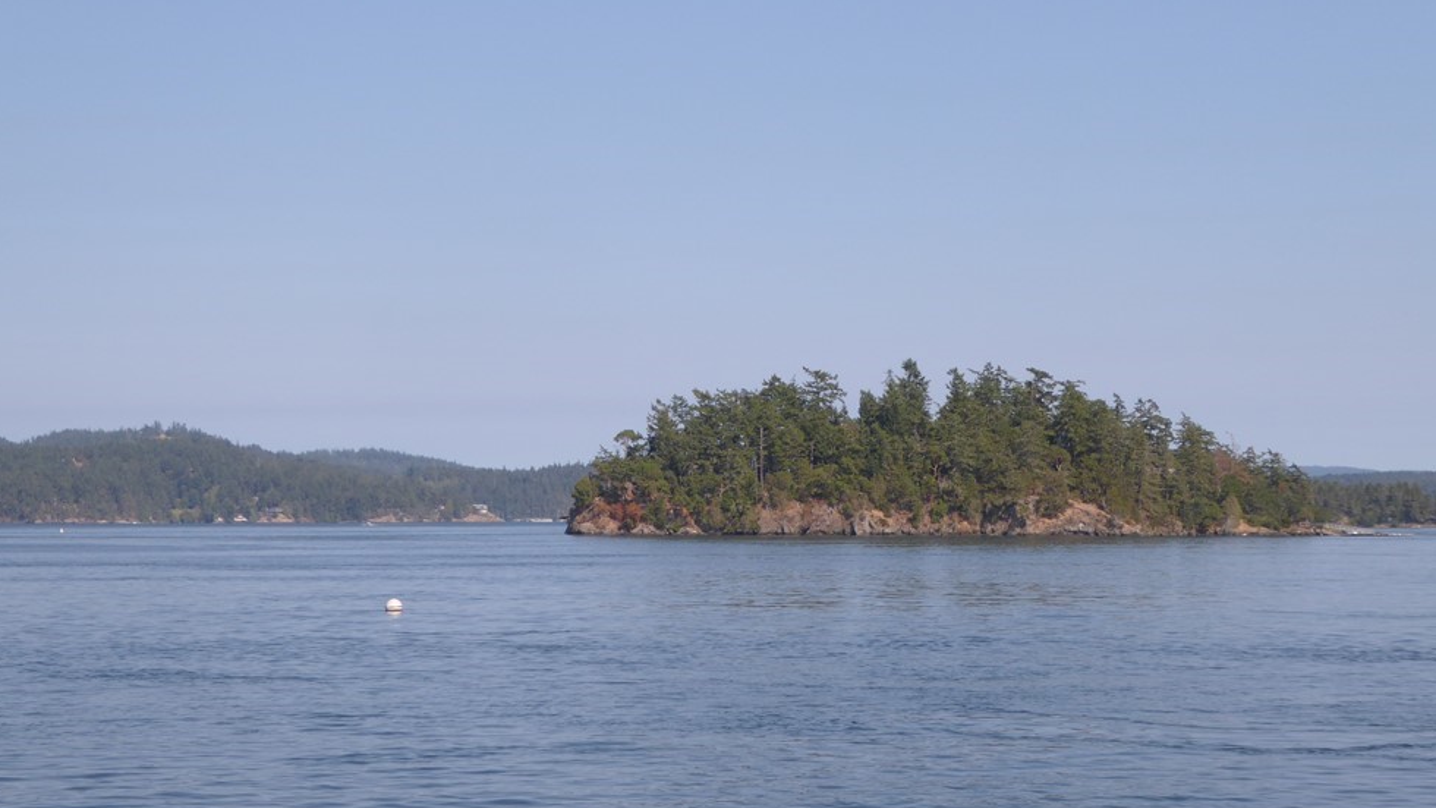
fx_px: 2817
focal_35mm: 74
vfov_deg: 16.3
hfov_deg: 28.6
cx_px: 717
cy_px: 428
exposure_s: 1/640
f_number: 4.4
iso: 80
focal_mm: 11.7
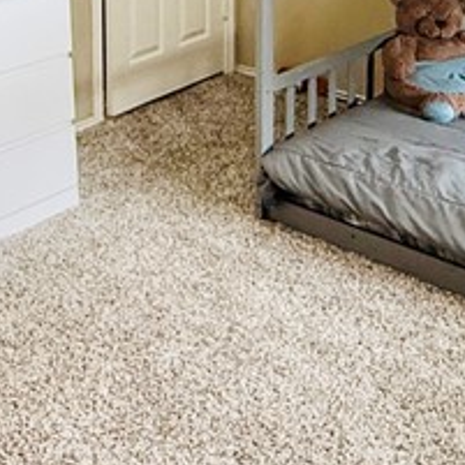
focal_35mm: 63
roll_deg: -0.2
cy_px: -143
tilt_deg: -5.4
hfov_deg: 27.3
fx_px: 957
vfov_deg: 23.9
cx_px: 250
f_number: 2.2
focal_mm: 2.22
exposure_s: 1/60
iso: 250
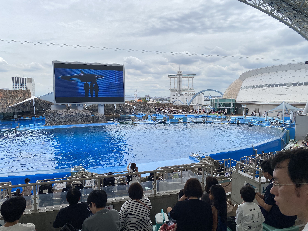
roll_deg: +0.5
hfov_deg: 67.3
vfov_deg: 53.1
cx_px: 154
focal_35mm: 26
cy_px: 116
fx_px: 231
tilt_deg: -4.3
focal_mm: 4.25
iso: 32
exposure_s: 1/3846
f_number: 1.8
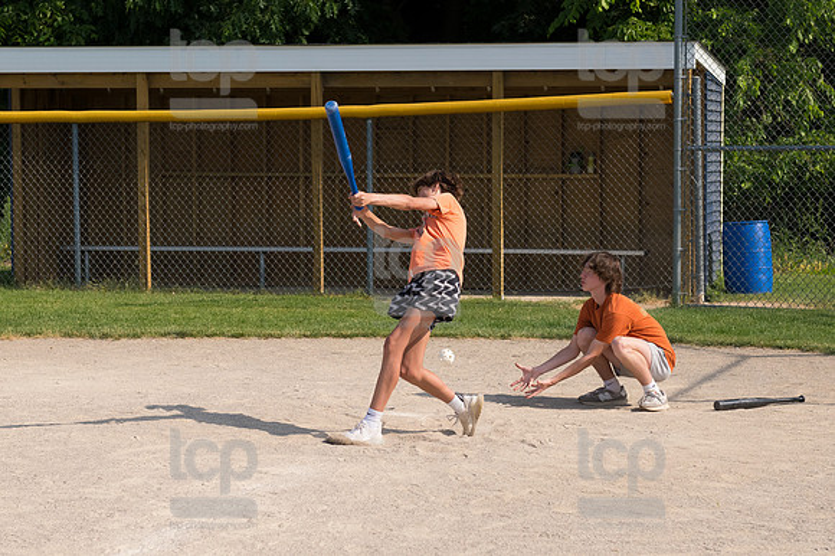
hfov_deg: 20.6
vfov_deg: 13.8
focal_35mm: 99
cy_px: 278
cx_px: 418
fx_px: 2295
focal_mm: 66
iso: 640
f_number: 6.3
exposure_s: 1/3200
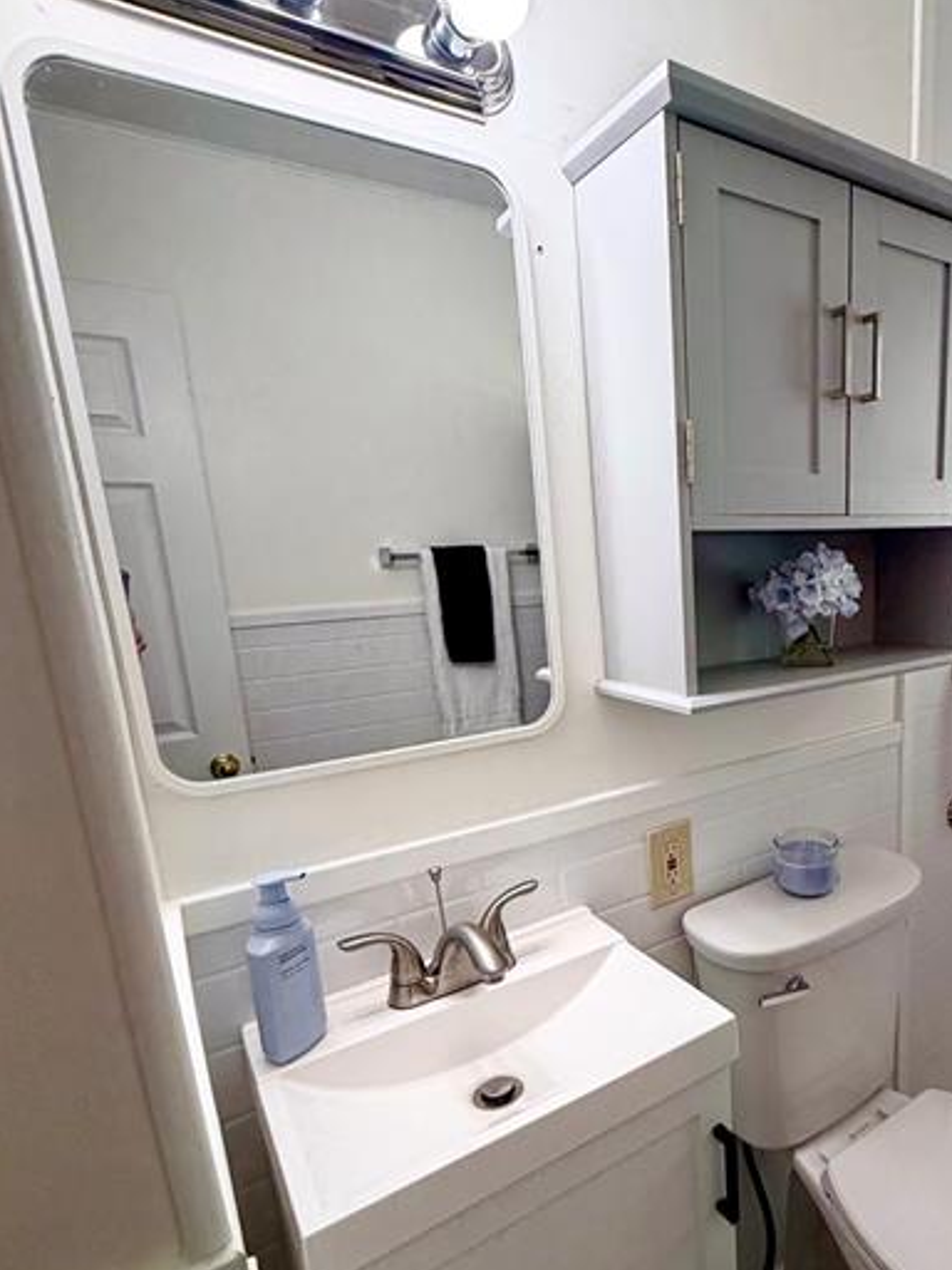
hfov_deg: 60.7
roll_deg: +2.6
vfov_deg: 78.4
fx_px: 770
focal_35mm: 21
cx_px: 687
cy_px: 734
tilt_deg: -12.0
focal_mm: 2.22
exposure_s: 1/120
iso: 125
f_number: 2.2
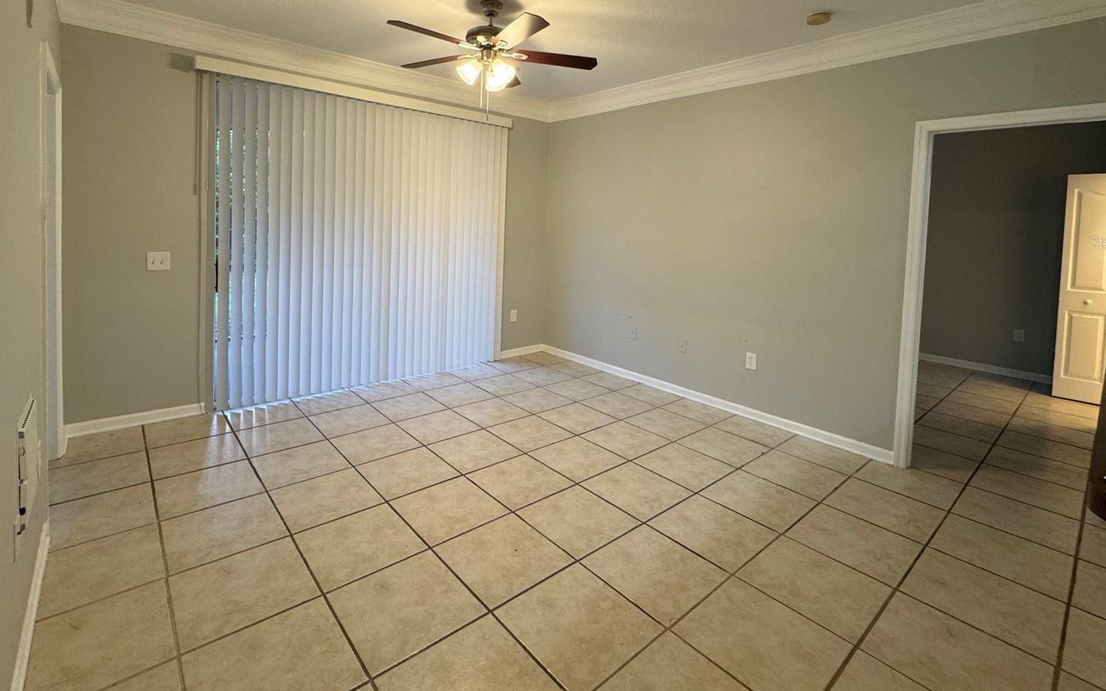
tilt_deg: -2.7
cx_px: 531
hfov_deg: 94.3
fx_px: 512
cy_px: 242
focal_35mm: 17
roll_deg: -2.2
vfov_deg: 66.5
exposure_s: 1/60
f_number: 2.2
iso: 200
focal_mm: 2.22
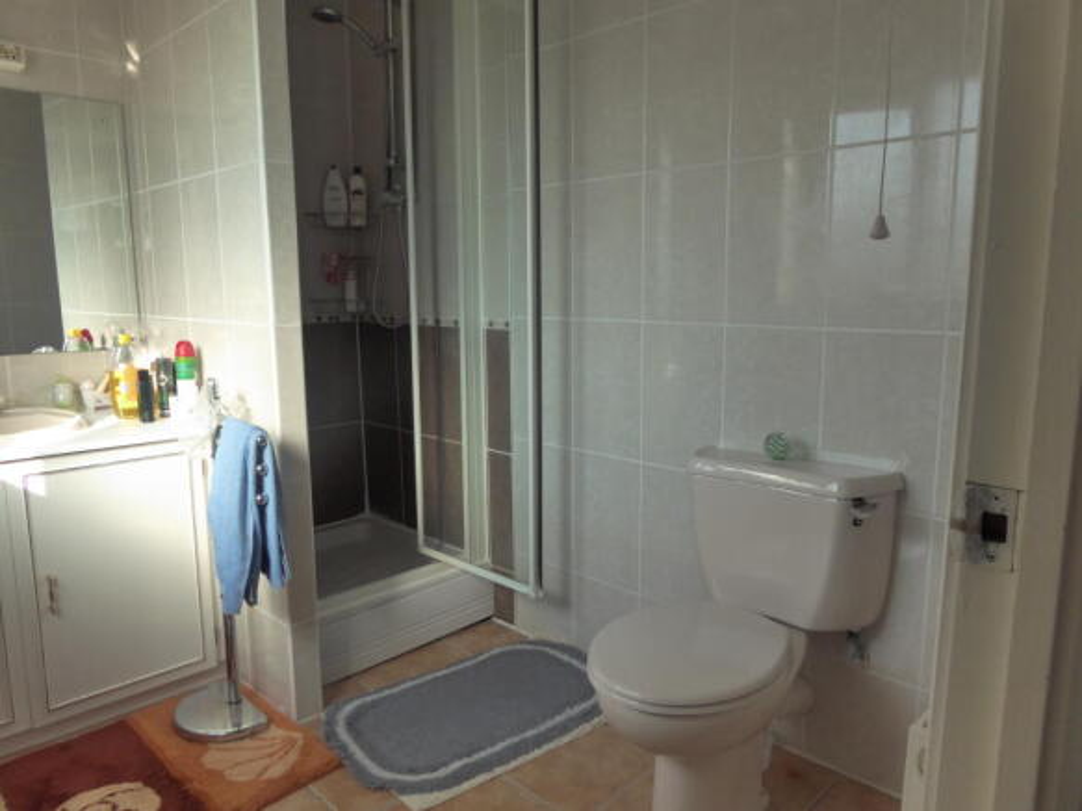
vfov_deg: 56.8
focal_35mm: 24
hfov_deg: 71.6
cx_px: 541
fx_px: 750
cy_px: 406
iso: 400
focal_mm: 4.3
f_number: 3.3
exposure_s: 1/160
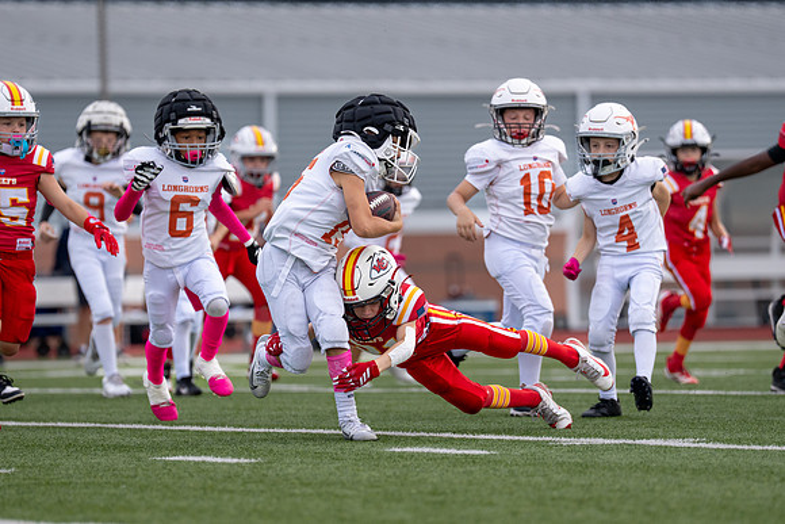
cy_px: 271
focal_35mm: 303
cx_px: 399
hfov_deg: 6.8
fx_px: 6610
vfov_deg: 4.5
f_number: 2.8
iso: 320
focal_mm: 200
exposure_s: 1/1250
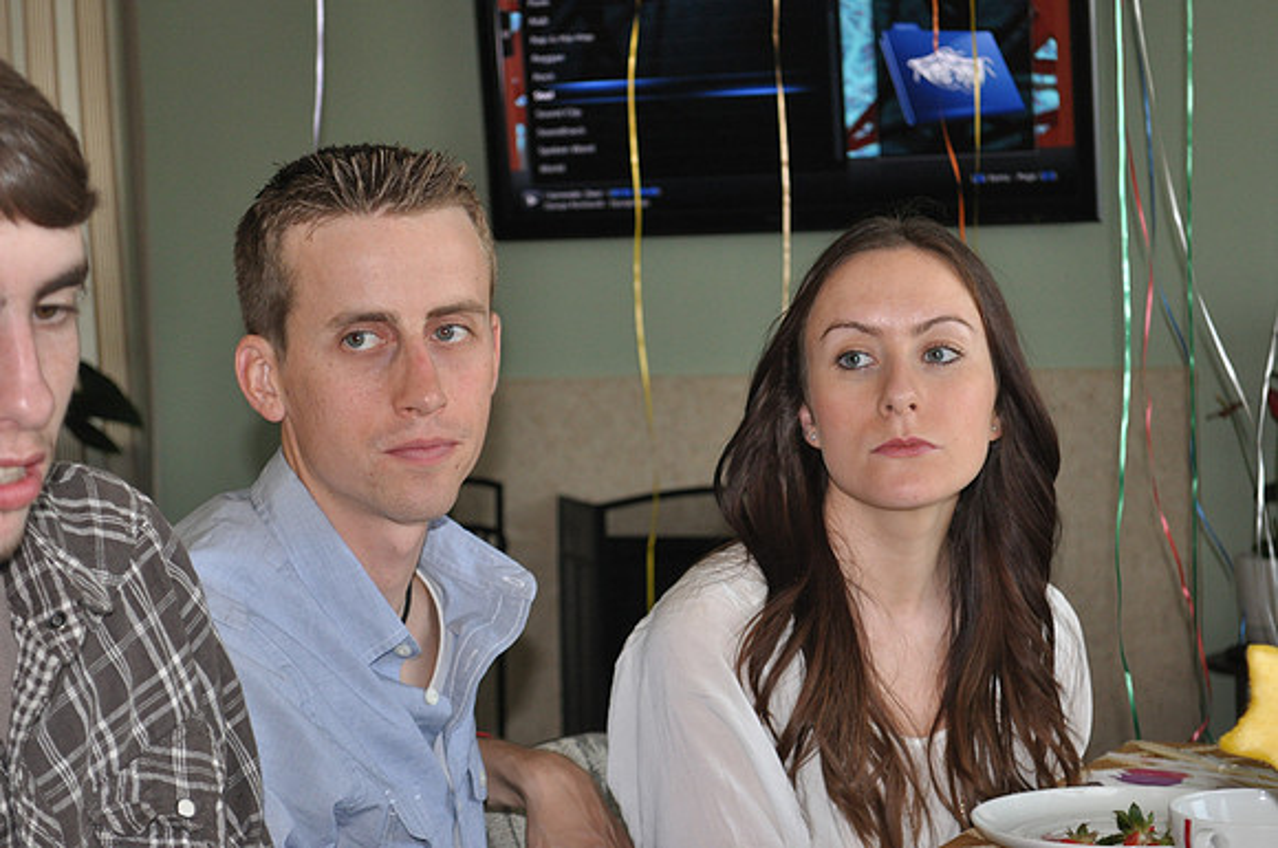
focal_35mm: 82
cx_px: 639
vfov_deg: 16.5
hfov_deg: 24.6
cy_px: 424
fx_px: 2925
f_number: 5.6
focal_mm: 55
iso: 800
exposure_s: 1/60
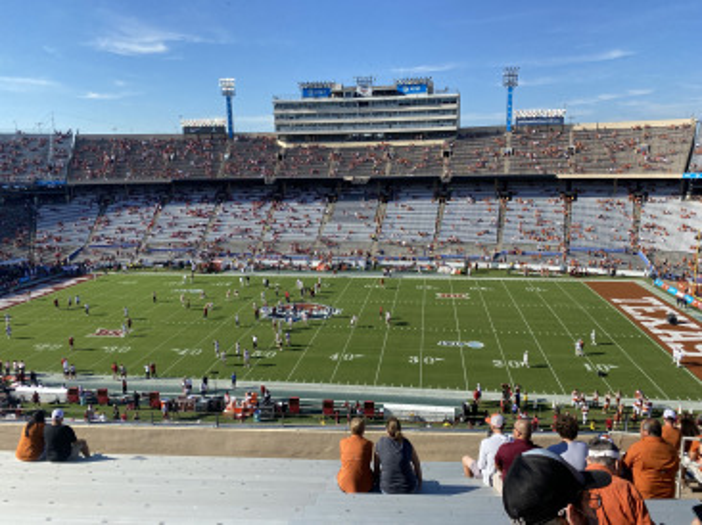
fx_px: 527
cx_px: 351
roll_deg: +1.8
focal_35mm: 26
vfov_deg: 53.0
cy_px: 262
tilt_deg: -10.4
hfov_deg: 67.3
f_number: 1.8
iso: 32
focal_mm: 4.25
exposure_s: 1/2755
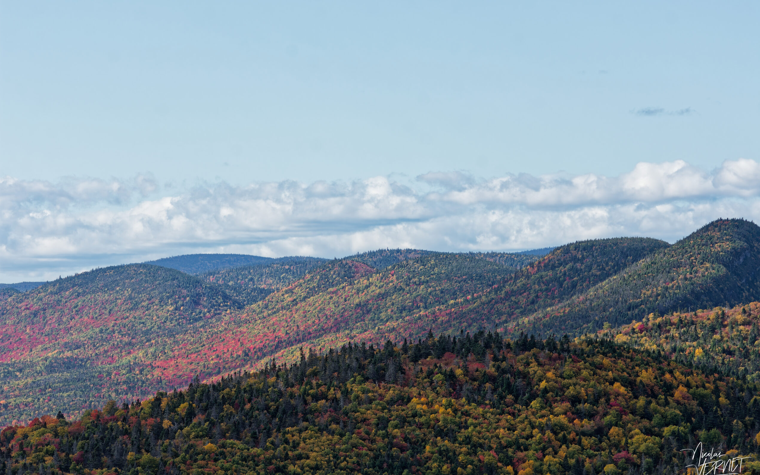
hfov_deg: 9.1
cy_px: 237
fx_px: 4764
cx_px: 379
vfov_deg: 5.7
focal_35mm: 230
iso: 400
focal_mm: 150
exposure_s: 1/1000
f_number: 8
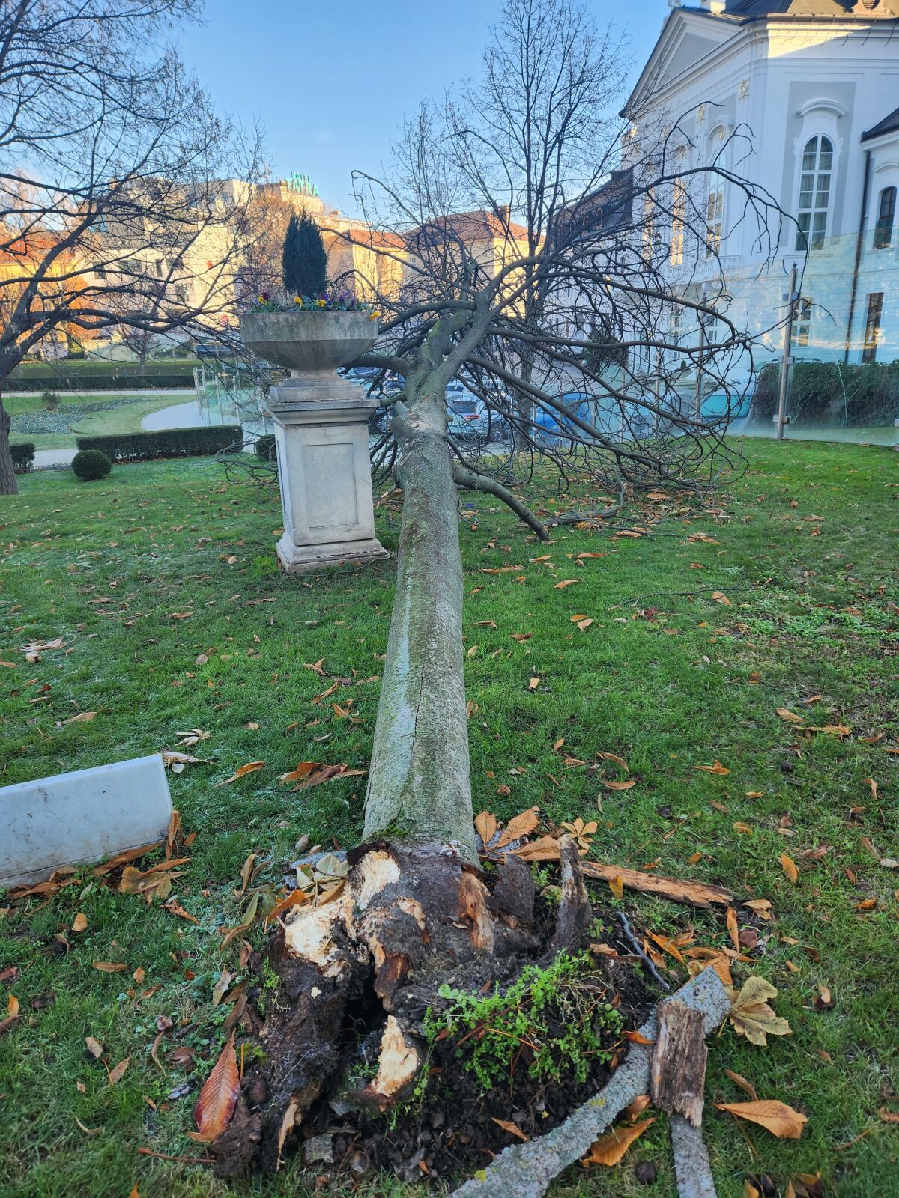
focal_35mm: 23
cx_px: 450
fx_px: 796
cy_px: 599
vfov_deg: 73.9
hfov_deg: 58.9
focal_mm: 5.4
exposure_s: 1/180
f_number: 1.8
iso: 20
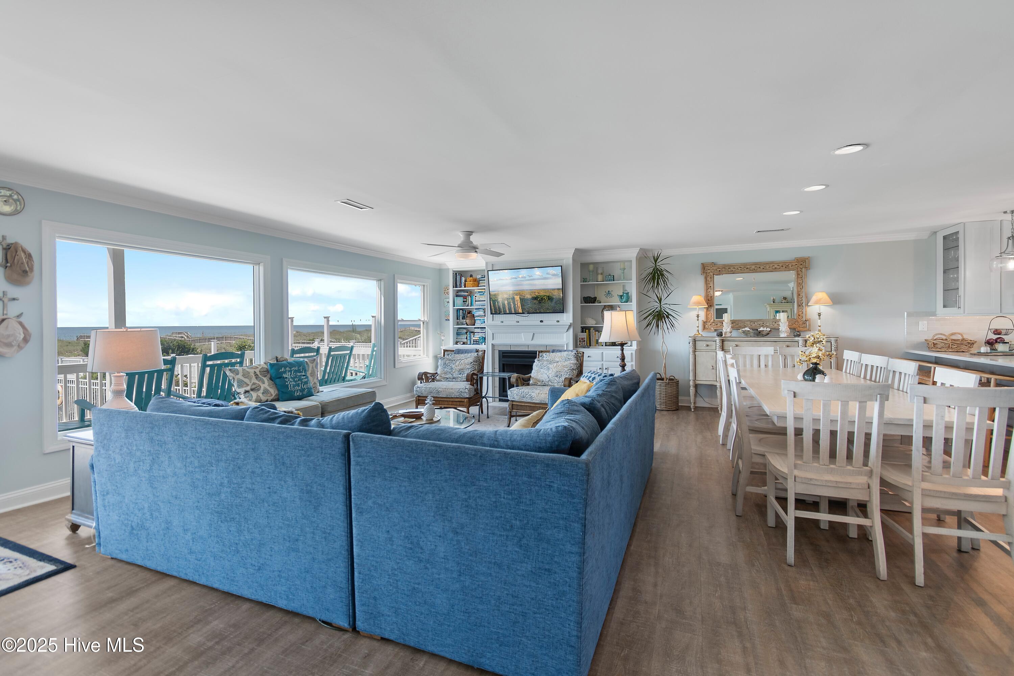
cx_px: 507
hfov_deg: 100.4
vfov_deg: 77.3
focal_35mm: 15
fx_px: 422
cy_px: 338
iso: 100
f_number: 4.5
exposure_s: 1/10
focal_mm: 10
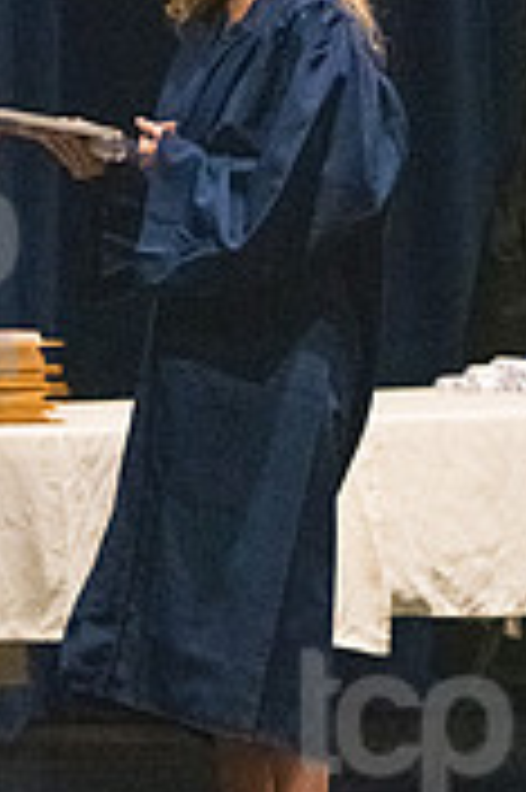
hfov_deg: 3.1
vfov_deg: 4.6
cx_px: -88
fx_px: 9749
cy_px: 284
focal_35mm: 444
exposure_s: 1/400
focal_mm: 116
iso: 10000
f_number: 3.2
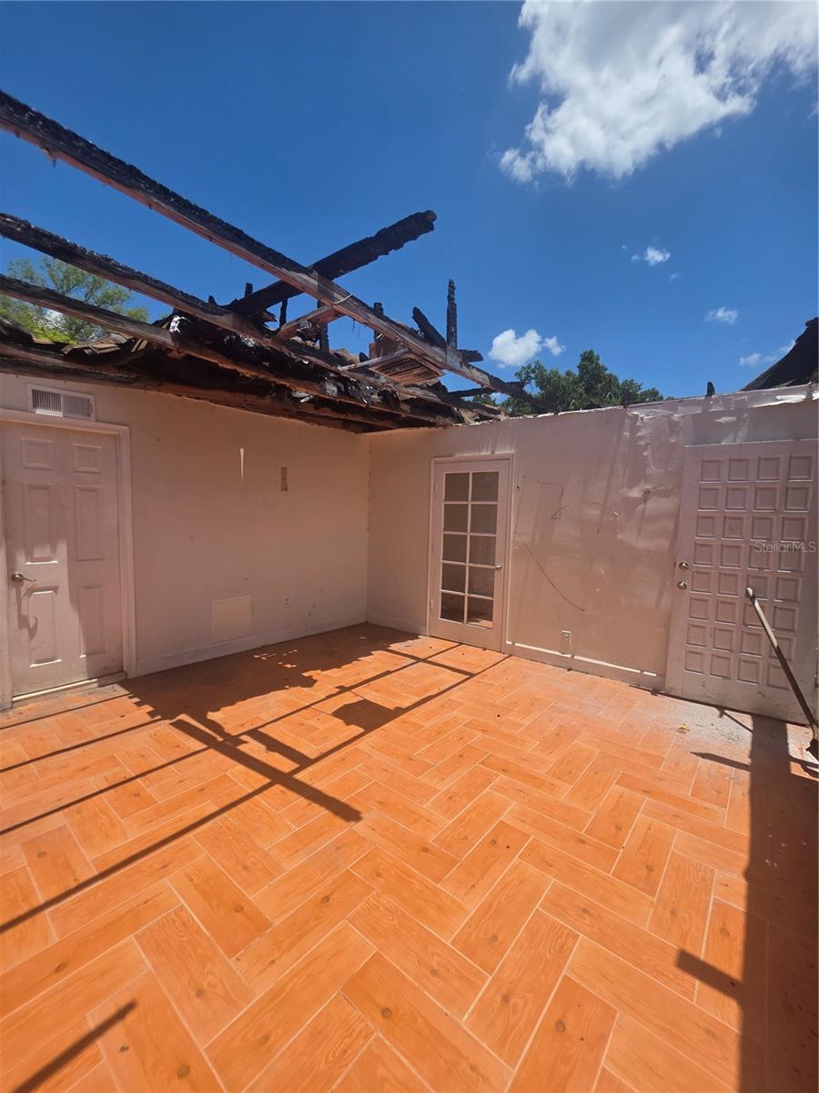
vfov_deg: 106.2
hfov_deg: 89.9
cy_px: 546
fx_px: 410
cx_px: 410
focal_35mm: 13
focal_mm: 2.2
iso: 40
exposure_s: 1/3399
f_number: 1.9
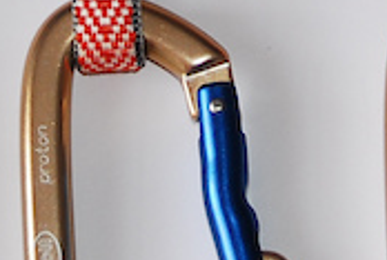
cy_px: -174
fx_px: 3611
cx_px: 182
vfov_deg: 4.1
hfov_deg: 6.1
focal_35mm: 335
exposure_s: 1/45
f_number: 4.2
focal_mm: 38
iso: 200
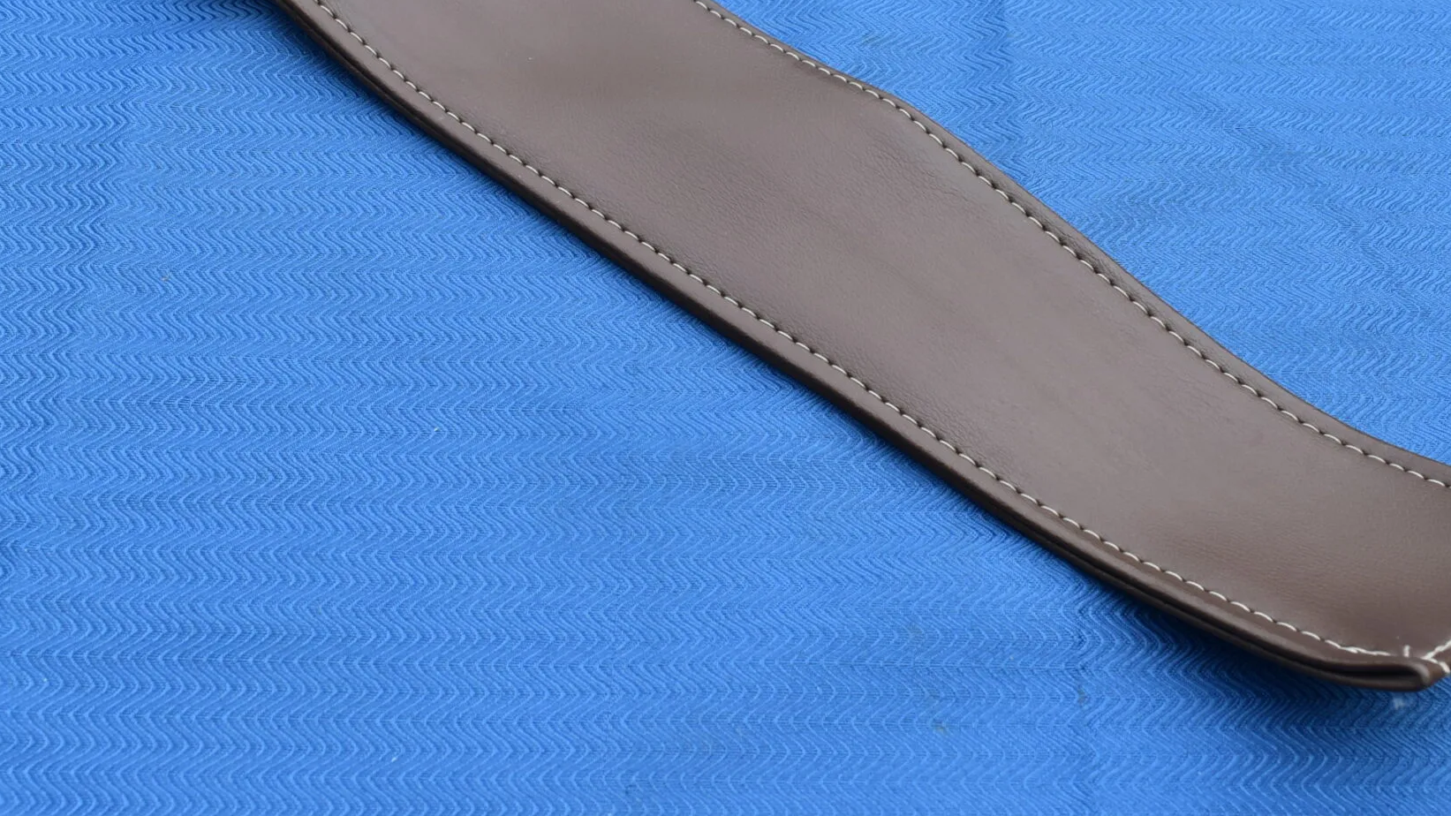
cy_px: 261
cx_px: 717
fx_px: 1885
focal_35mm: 49
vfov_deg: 24.3
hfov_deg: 42.1
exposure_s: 1/400
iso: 200
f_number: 7.1
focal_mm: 20
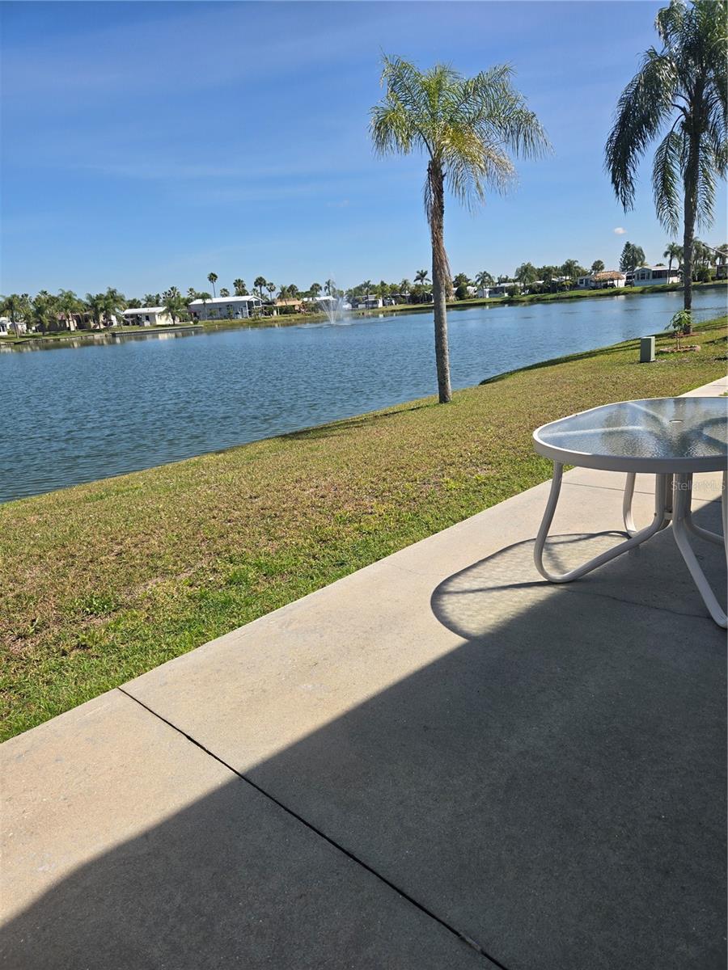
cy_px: 485
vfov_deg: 73.9
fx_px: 645
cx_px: 364
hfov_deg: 58.9
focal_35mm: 23
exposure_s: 1/2157
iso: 25
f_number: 1.8
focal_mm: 5.4
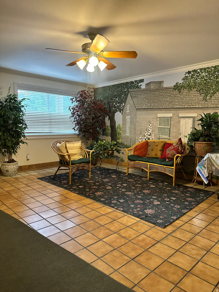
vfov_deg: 71.6
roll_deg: -1.7
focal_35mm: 24
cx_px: 110
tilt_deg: -4.6
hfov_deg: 56.8
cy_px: 146
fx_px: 202
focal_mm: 6.86
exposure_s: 1/60
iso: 800
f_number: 1.78
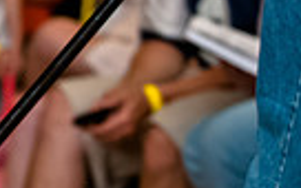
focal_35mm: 684
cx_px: -330
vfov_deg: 1.9
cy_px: 54
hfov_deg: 3.0
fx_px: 5612
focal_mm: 105
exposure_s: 1/200
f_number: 2.8
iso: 200
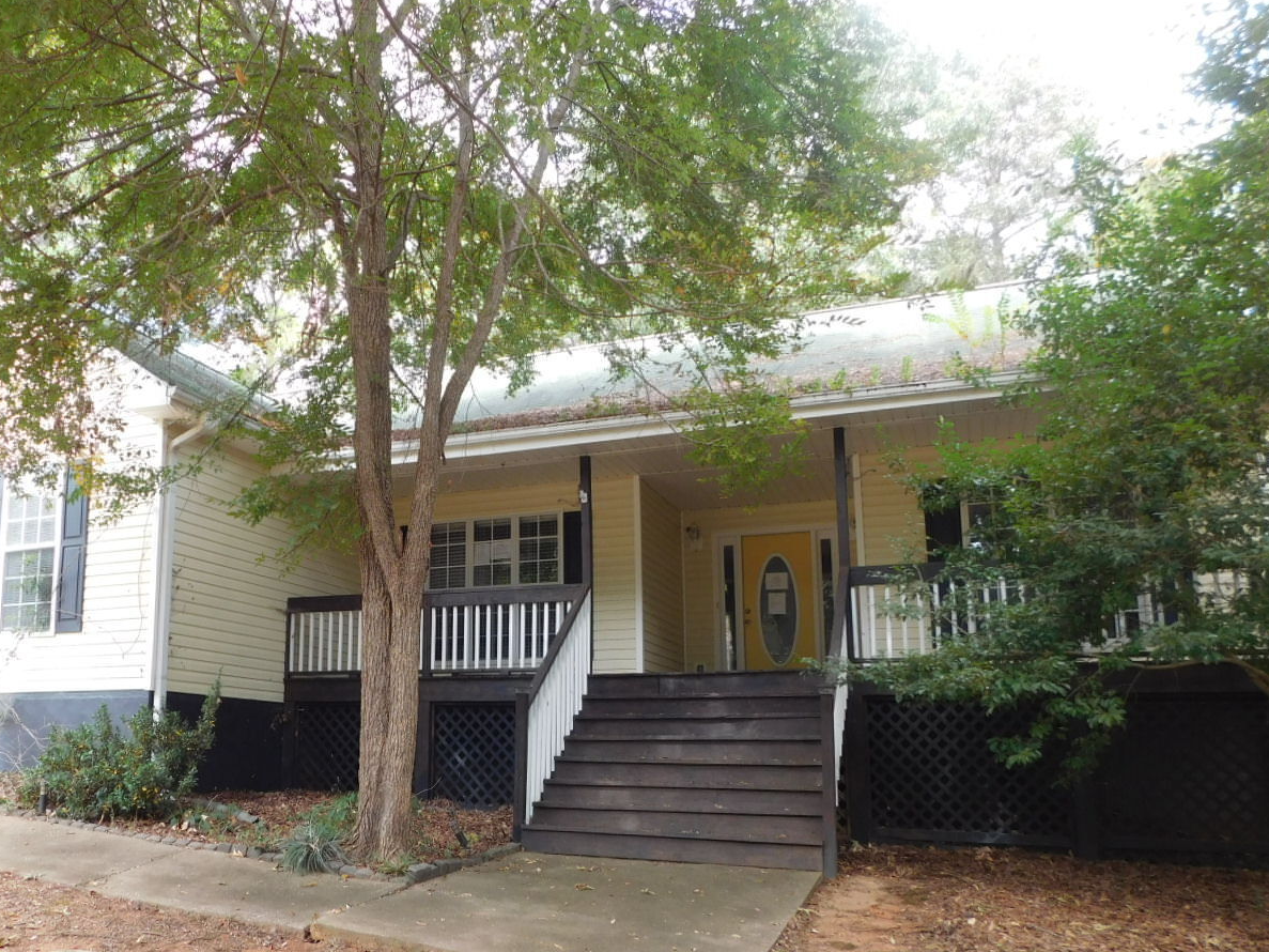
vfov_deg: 45.2
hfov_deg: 57.2
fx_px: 1136
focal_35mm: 31
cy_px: 567
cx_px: 437
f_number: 3
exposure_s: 1/125
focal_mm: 4
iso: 125
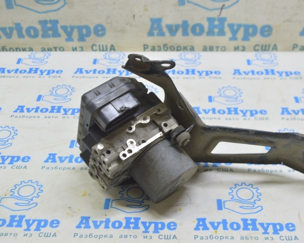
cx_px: 161
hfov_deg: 35.0
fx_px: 482
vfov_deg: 28.3
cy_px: 123
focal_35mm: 54
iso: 400
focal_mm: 31
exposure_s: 1/20
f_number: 5.6
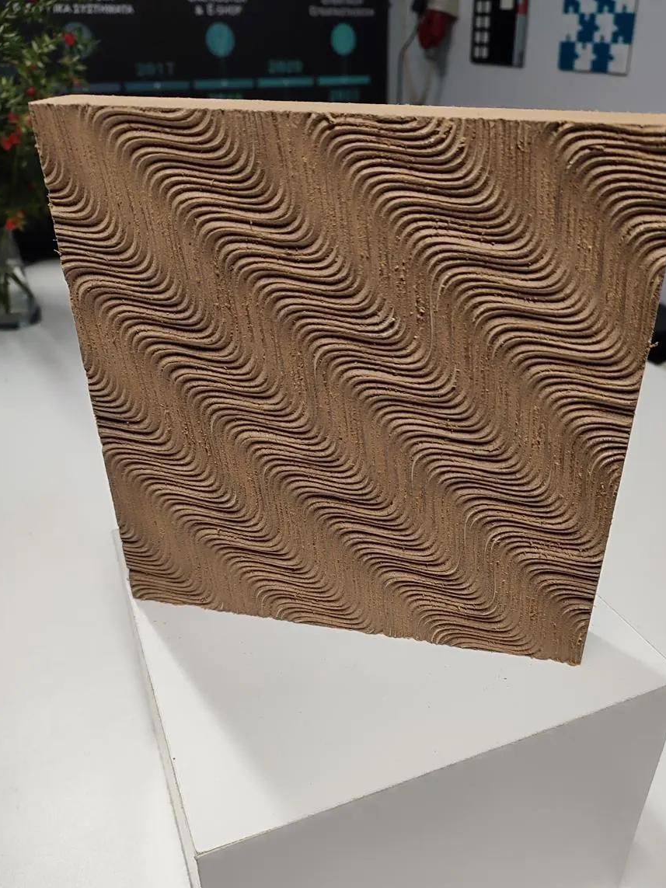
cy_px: 517
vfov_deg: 63.1
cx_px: 379
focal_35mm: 28
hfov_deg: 49.6
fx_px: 718
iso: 202
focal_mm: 5.89
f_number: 1.89
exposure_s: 1/50
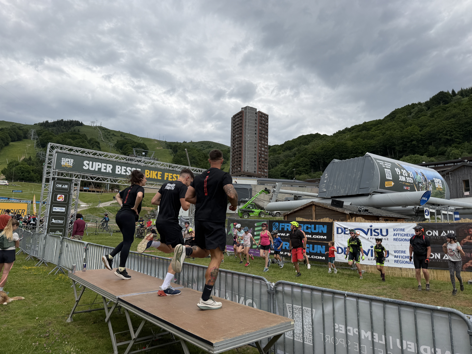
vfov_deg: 56.8
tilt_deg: +9.2
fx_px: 327
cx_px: 236
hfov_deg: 71.6
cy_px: 177
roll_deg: -1.9
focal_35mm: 24
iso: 80
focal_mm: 6.76
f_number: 1.78
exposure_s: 1/4405
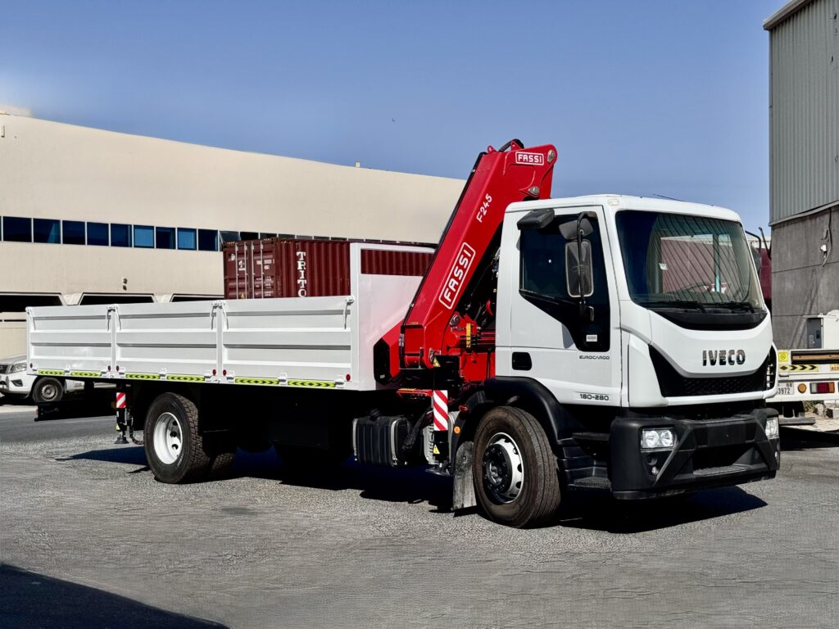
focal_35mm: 48
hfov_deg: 39.7
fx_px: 1163
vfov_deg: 30.3
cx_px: 420
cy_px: 314
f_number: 1.78
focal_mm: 6.76
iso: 64
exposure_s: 1/9009
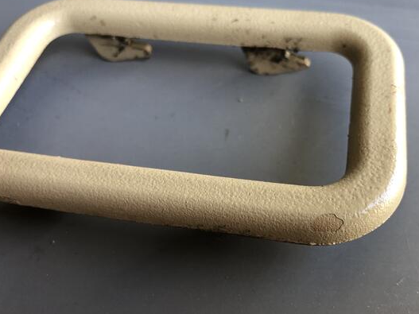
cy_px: 179
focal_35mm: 34
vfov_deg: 41.7
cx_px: 238
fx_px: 411
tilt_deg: -48.9
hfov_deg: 53.8
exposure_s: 1/40
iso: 25
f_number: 1.8
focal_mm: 3.99
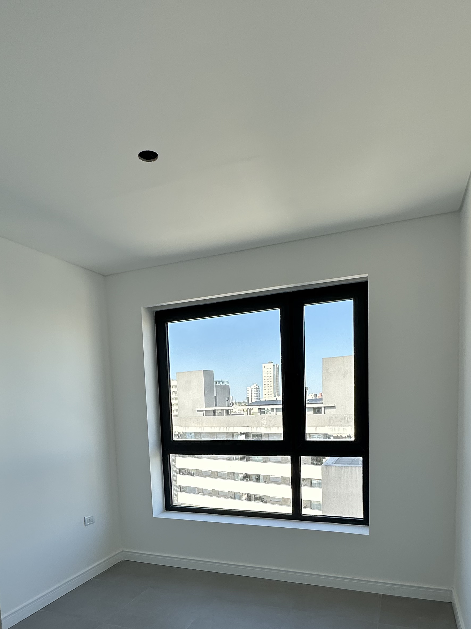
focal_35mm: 24
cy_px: 444
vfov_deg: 68.5
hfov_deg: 56.8
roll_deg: +1.2
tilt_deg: -4.7
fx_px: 435
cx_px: 219
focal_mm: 2.22
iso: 40
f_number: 2.2
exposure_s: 1/587
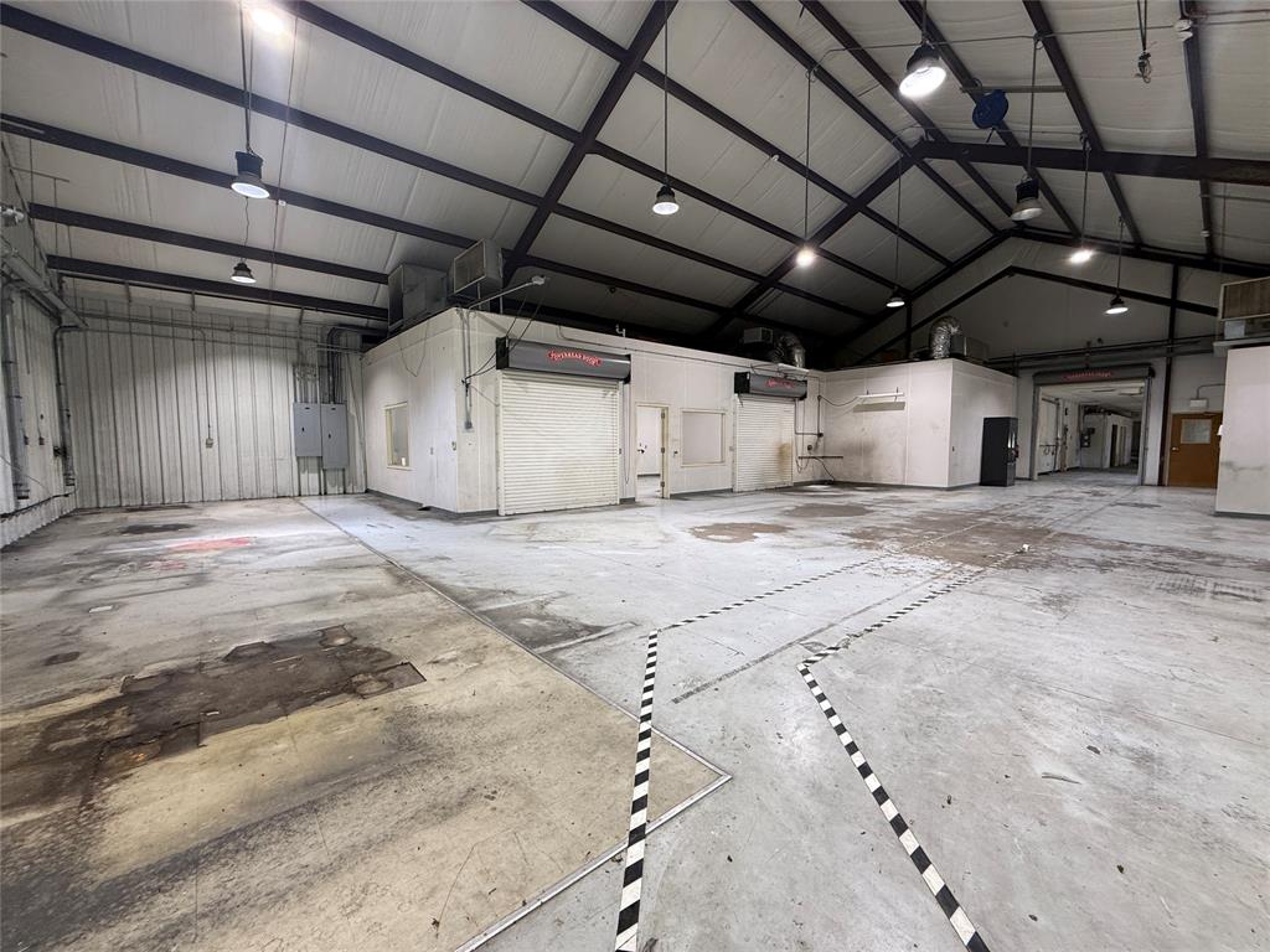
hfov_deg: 102.1
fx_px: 514
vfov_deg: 85.7
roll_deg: -0.3
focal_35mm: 14
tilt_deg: -3.1
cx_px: 635
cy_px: 476
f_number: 2.2
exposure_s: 1/120
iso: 125
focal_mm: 2.22
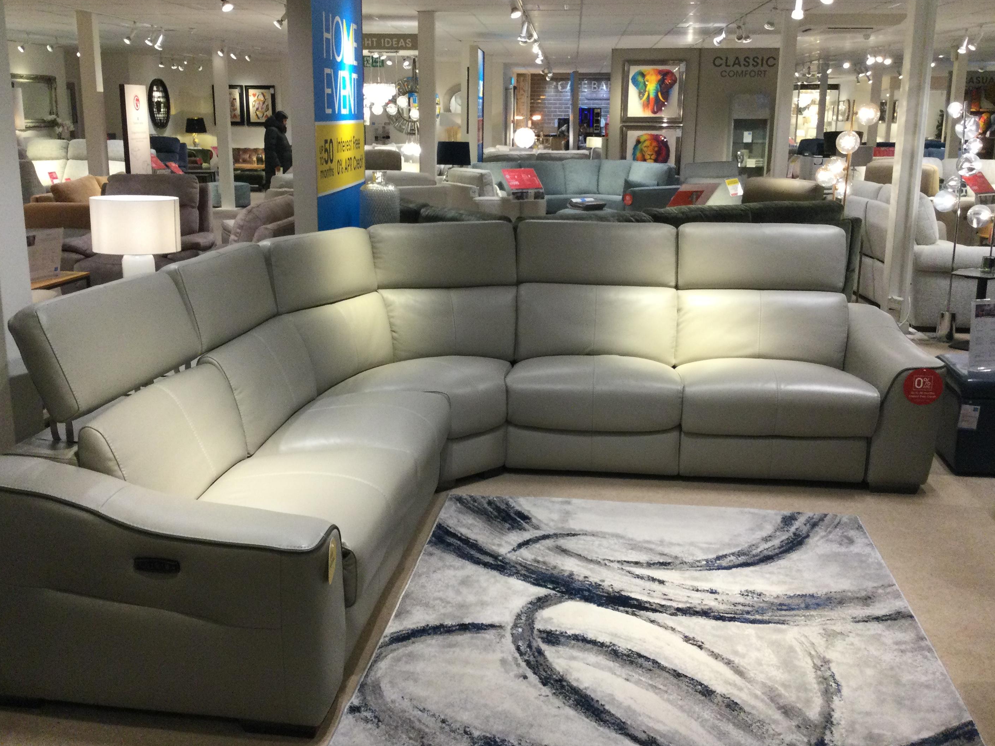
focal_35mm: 36
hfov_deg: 51.3
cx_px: 481
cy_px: 360
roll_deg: -1.3
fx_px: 1035
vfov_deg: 39.6
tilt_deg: -13.6
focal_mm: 3.3
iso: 64
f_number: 2.4
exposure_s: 1/33
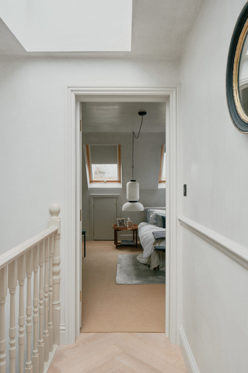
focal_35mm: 27
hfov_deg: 47.9
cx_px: 124
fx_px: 279
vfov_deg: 67.4
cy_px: 186
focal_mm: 18.2
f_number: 11
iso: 200
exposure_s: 1/20
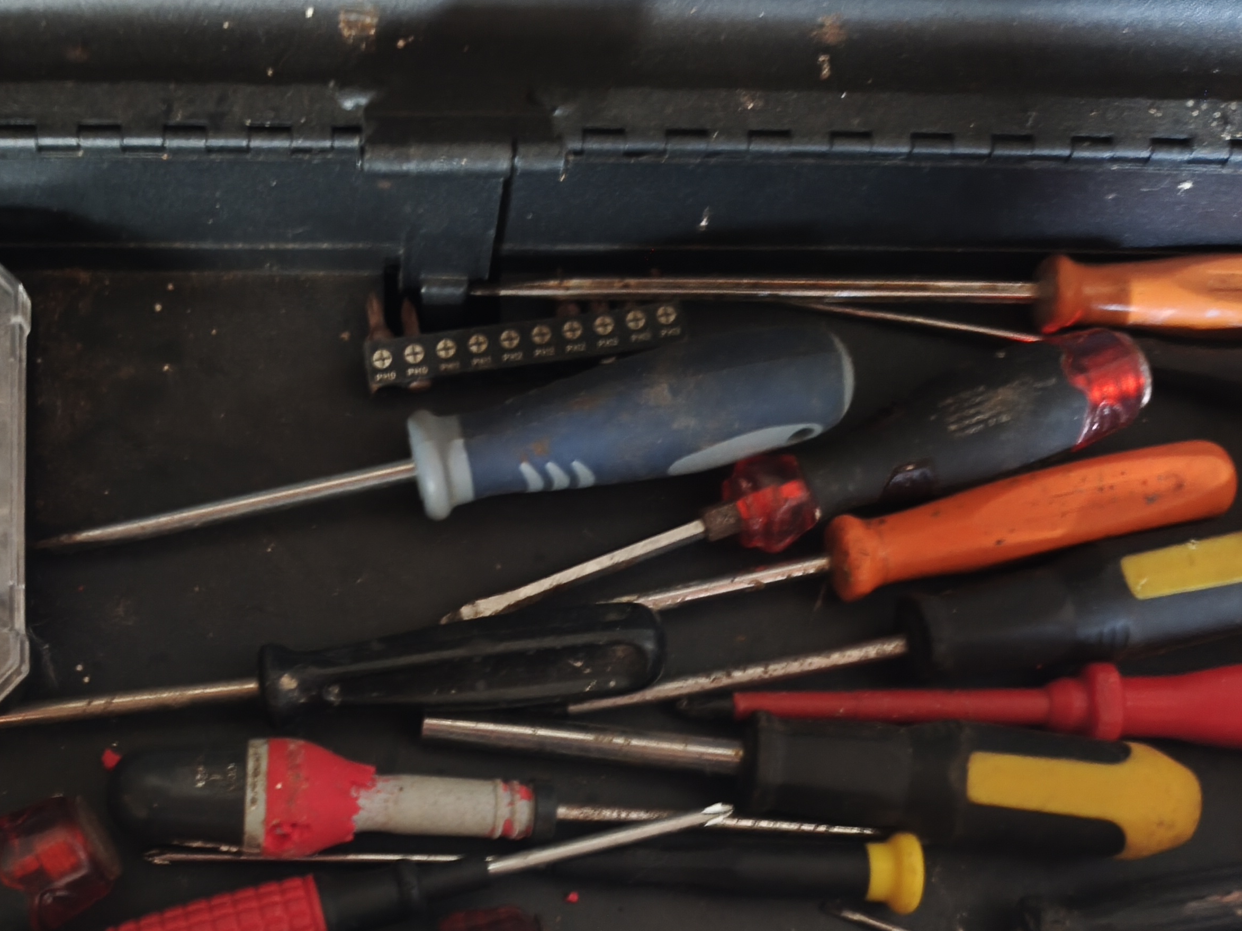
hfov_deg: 46.1
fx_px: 1435
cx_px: 412
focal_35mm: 40
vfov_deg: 34.9
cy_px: 742
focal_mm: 6.06
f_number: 1.7
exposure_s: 1/7.69
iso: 8000
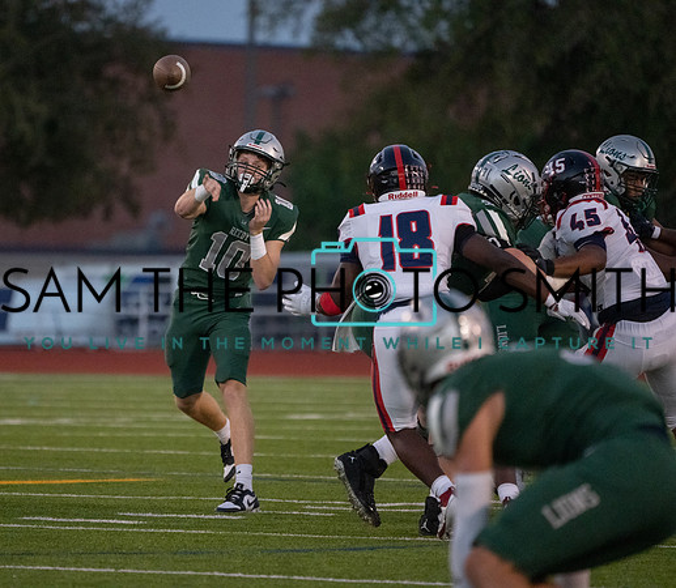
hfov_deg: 3.9
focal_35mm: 473
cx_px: 235
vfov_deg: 3.4
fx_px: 9803
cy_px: 294
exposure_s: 1/1250
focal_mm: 400
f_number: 5.6
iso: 12800
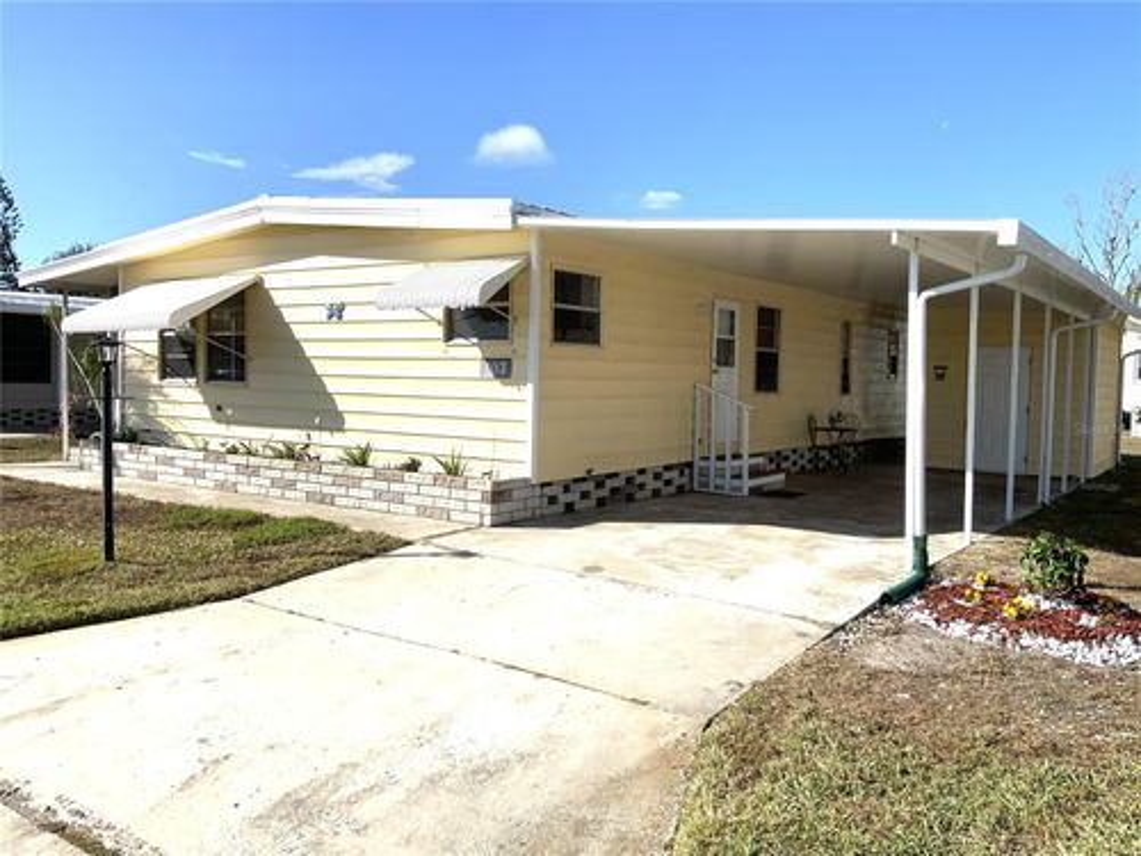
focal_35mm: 29
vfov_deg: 48.2
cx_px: 570
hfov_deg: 61.7
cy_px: 428
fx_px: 956
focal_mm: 3
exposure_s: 1/3125
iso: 16
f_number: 1.8
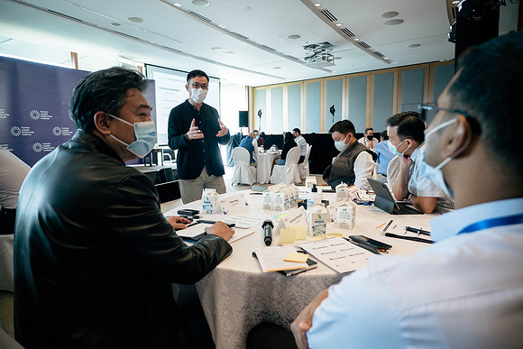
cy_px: 174
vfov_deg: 60.0
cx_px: 262
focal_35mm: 21
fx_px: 302
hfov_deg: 81.7
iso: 400
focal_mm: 10
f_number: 1.7
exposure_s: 1/100
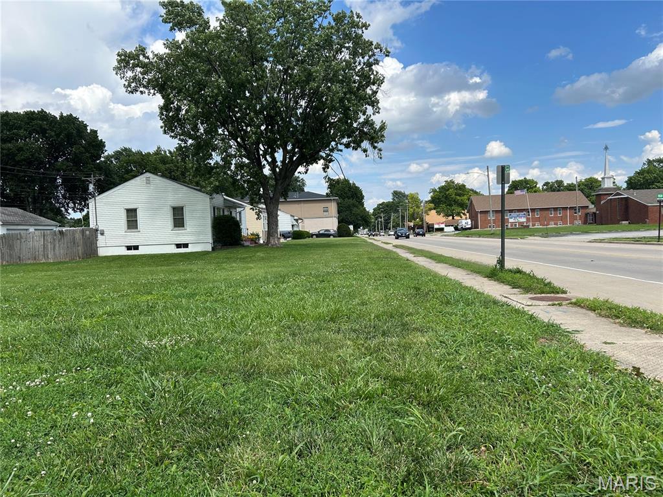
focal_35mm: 26
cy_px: 248
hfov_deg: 67.3
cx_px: 332
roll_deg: +2.4
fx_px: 498
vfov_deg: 53.1
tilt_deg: -2.4
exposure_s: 1/2915
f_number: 1.5
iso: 50
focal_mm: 5.7
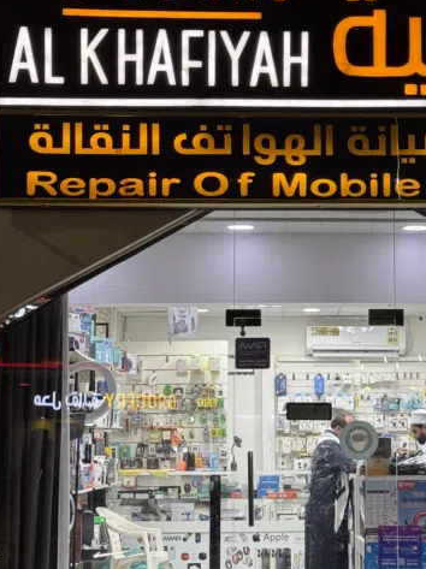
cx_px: 339
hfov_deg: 22.3
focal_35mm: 65
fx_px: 1068
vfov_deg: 29.8
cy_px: 284
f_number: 1.78
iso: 64
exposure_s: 1/50
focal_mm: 6.76
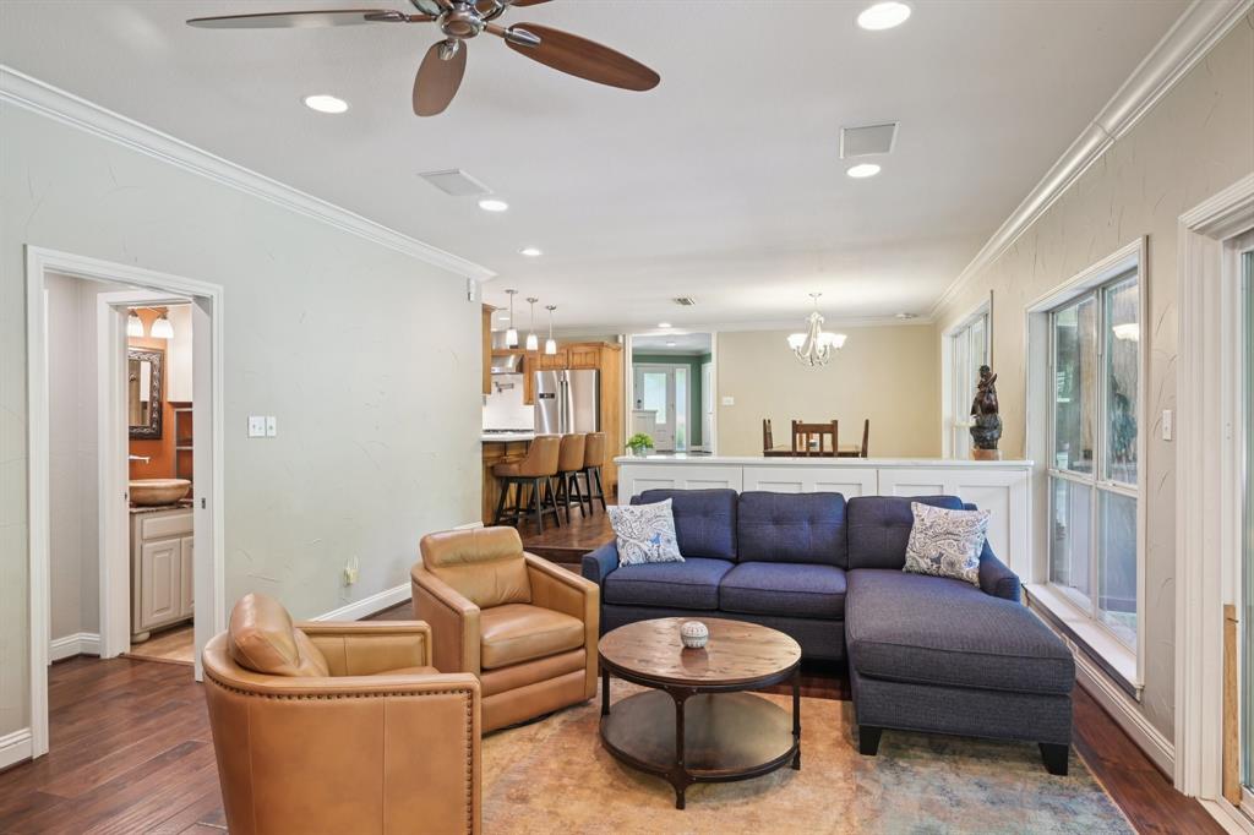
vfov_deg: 61.9
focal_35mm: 20
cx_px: 627
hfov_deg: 84.0
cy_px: 418
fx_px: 696
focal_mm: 20
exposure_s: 1/6
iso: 400
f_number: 8
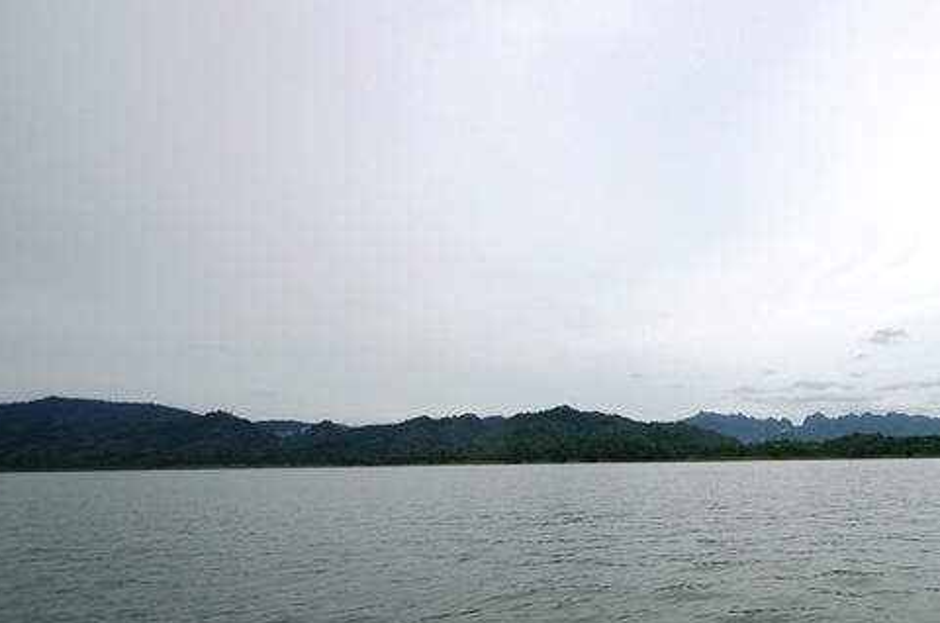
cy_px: 421
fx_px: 651
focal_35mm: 25
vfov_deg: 50.1
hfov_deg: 65.2
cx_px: 752
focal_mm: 10
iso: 400
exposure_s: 1/640
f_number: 8
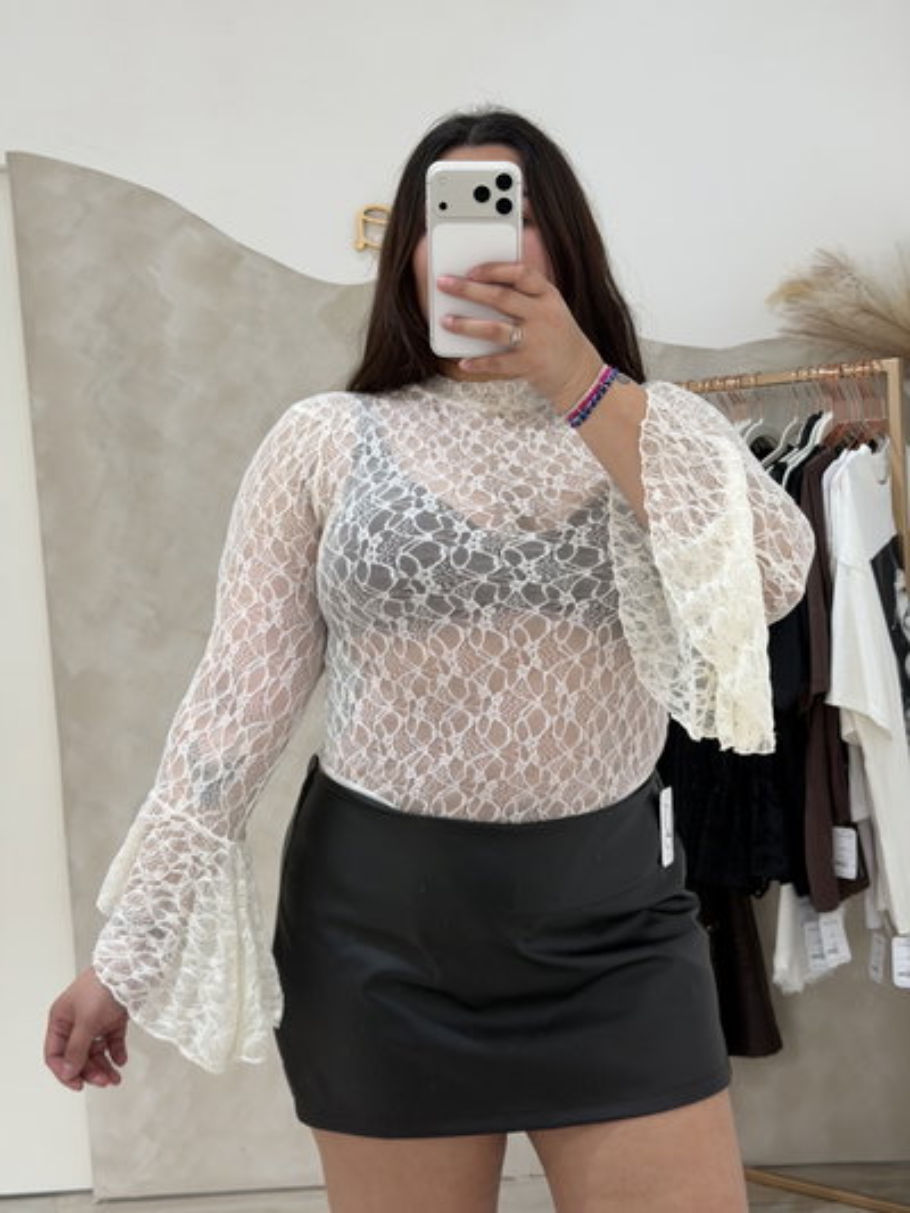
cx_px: 455
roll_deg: +5.4
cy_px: 606
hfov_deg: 30.3
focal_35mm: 48
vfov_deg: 39.6
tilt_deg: -23.4
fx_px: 1682
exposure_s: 1/50
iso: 50
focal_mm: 6.76
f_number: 1.78
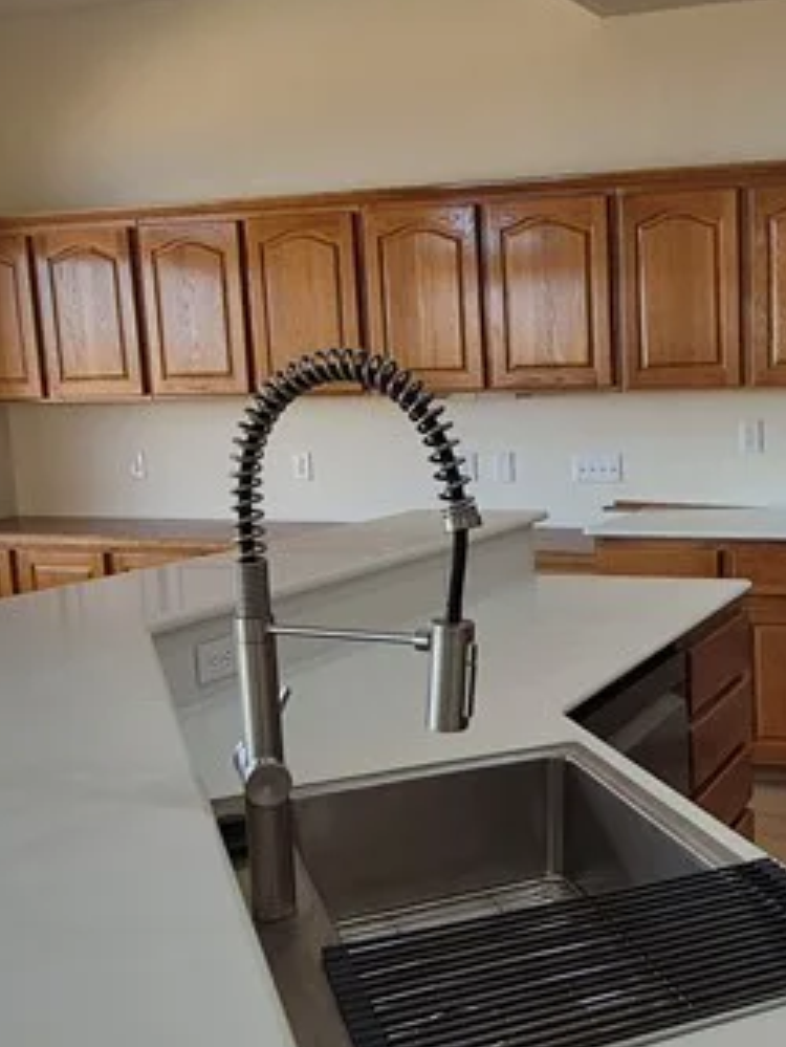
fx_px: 1210
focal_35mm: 40
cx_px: 717
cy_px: 519
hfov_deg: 33.9
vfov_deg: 46.8
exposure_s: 1/138
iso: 50
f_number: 2.2
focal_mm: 1.74
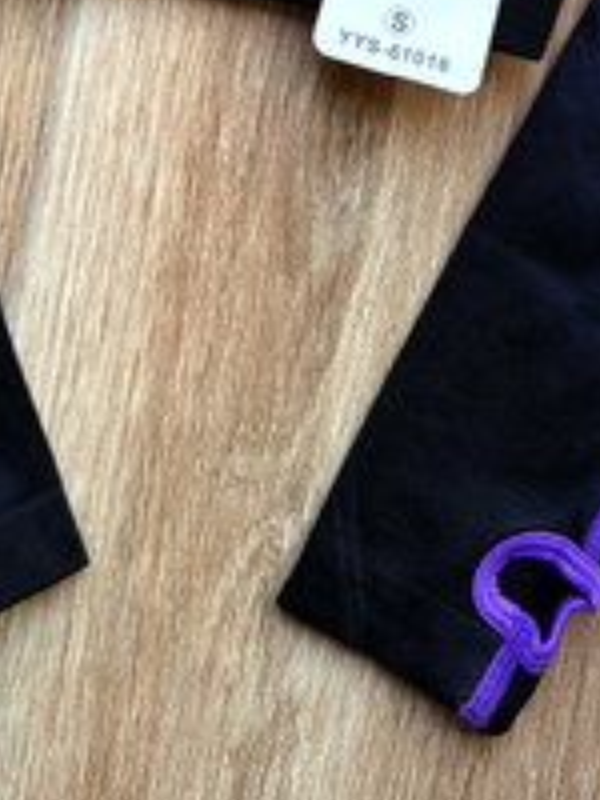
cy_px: -214
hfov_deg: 22.9
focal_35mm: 64
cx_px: 216
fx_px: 1479
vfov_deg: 26.2
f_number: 1.78
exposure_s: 1/121
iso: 125
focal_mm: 6.76
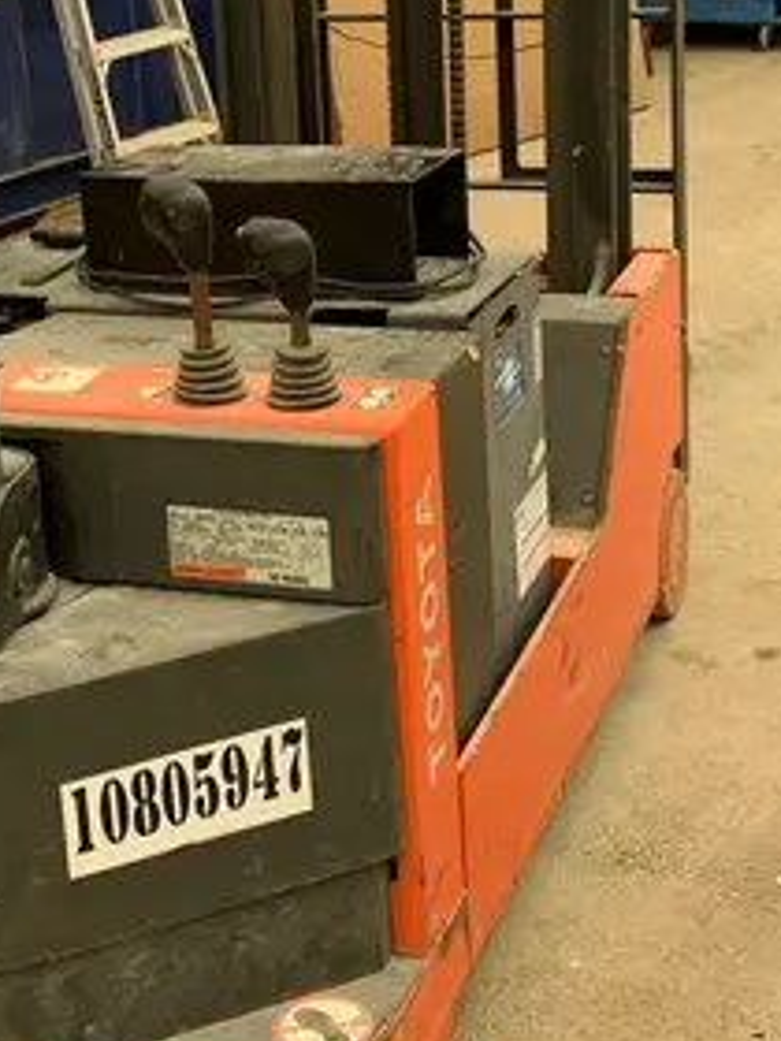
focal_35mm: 68
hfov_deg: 21.6
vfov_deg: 28.3
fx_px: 2046
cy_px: 314
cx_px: 342
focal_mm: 4.25
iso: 50
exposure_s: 1/121
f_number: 1.8
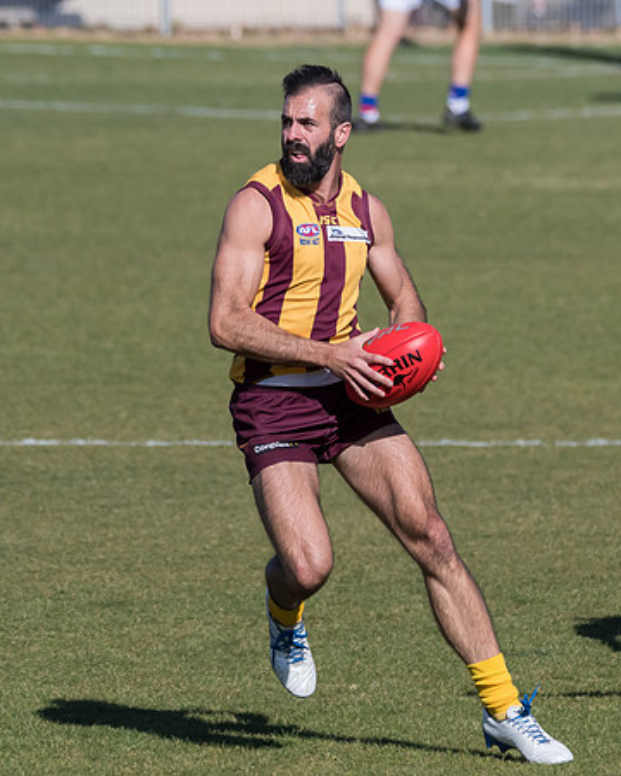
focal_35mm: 891
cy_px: 308
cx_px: 482
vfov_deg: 2.2
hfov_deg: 1.7
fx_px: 20463
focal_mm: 350
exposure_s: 1/4000
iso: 800
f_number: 8
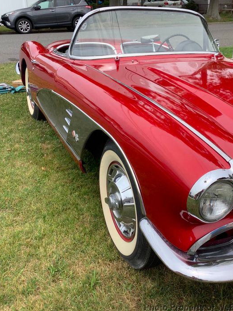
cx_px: 137
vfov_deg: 48.8
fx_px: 341
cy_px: 133
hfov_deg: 37.6
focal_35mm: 38
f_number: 2.4
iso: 25
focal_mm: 3.3
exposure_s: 1/823
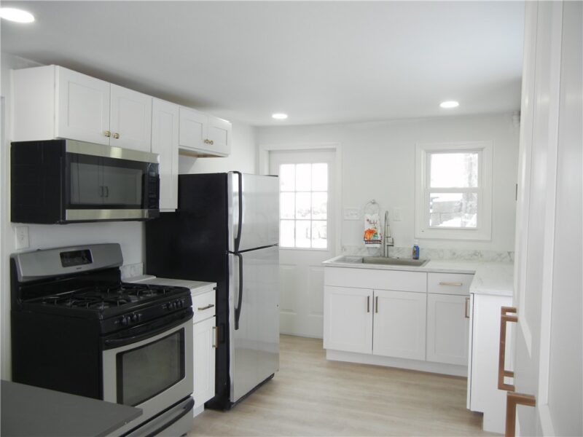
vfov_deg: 46.8
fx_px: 505
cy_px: 218
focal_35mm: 30
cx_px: 292
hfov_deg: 60.0
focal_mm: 5.4
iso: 160
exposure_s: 1/50.5
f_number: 3.5
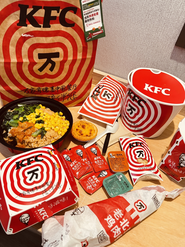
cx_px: 92
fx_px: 171
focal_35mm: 24
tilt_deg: -44.5
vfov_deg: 71.6
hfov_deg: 56.8
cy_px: 124
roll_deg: -10.1
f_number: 1.78
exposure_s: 1/25
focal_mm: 6.76
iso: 800
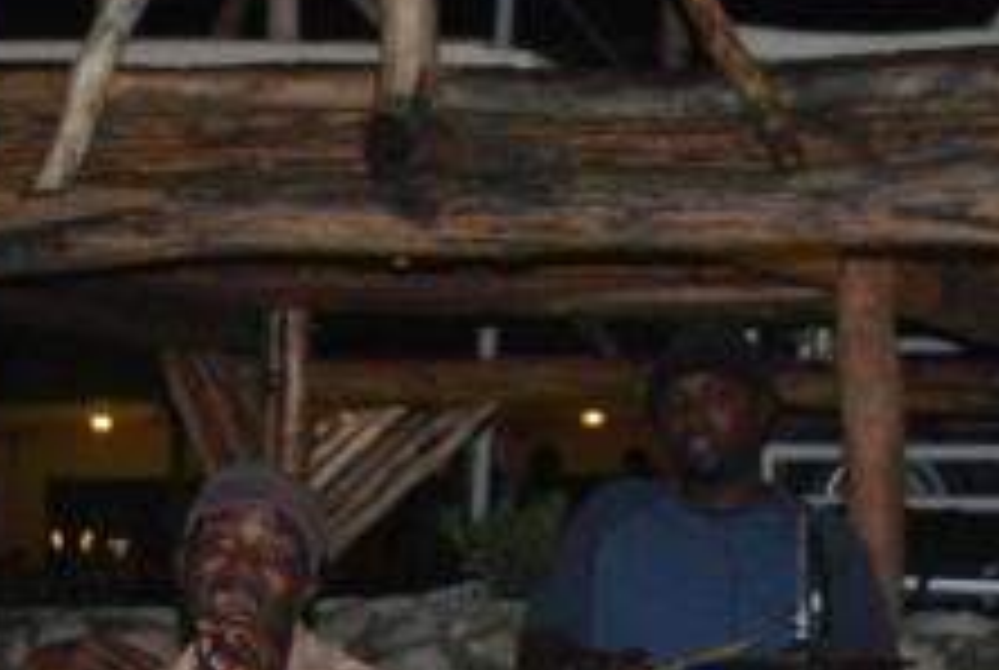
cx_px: 148
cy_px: 1059
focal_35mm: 205
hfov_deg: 10.0
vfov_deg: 6.6
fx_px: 5700
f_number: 5
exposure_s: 1/60
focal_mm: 38
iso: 800
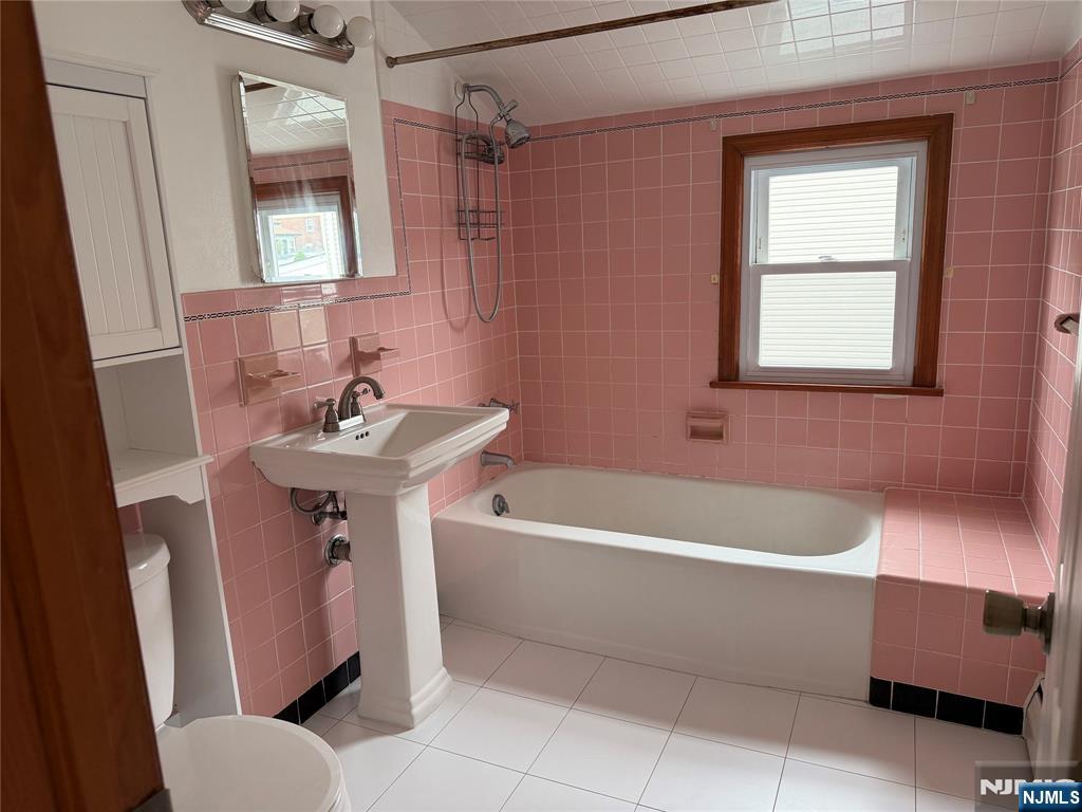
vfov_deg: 56.8
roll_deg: +2.9
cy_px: 406
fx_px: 750
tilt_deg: -11.4
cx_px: 541
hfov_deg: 71.6
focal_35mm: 24
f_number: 1.78
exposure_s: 1/189
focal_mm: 6.76
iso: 200
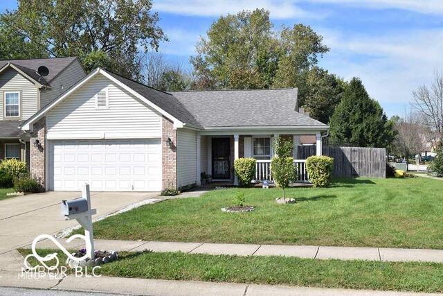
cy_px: 148
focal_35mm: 42
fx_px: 517
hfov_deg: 46.4
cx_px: 222
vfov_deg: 31.9
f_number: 14
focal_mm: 28
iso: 800
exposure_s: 1/640
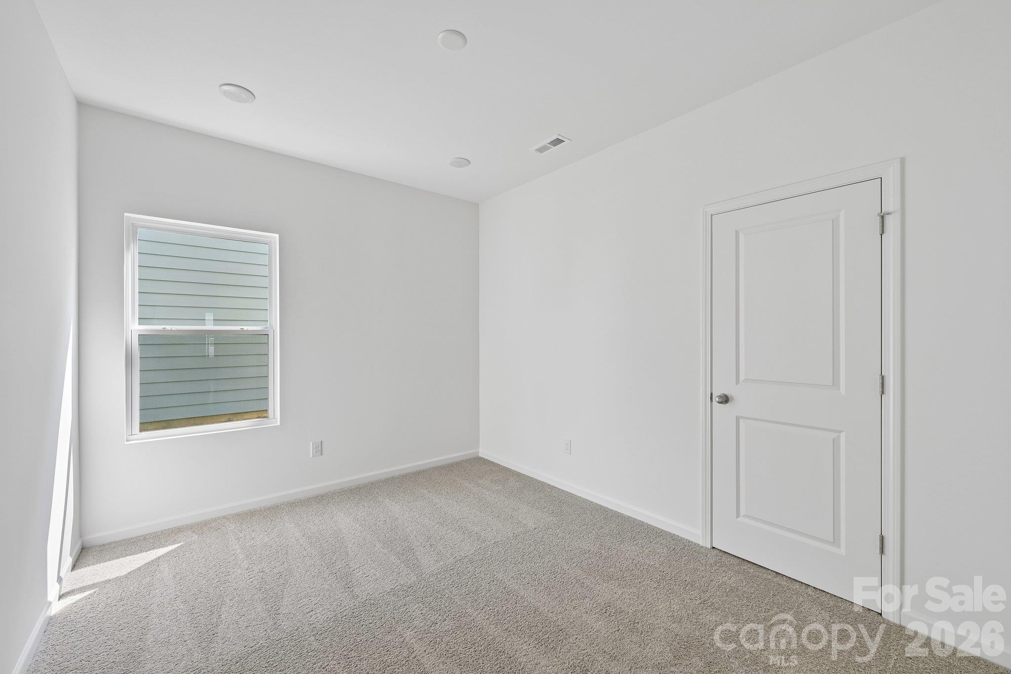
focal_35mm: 14
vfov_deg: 81.2
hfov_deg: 104.3
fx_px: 393
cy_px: 337
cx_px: 506
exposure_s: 1/15
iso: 125
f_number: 8
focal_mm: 14
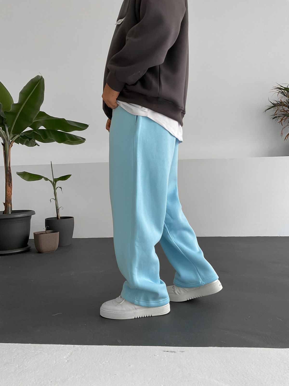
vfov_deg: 61.7
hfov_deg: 48.2
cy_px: 193
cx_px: 144
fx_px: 323
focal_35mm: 29
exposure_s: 1/100
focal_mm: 3
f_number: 1.8
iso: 64
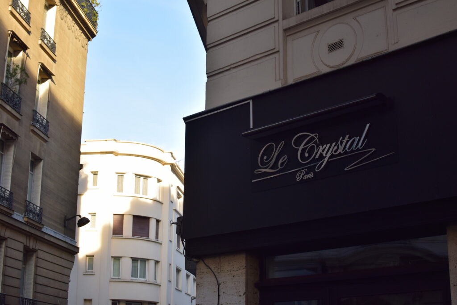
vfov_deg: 25.8
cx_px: 228
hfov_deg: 37.8
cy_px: 152
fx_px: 667
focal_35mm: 52
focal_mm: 35
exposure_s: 1/160
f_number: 9
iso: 400
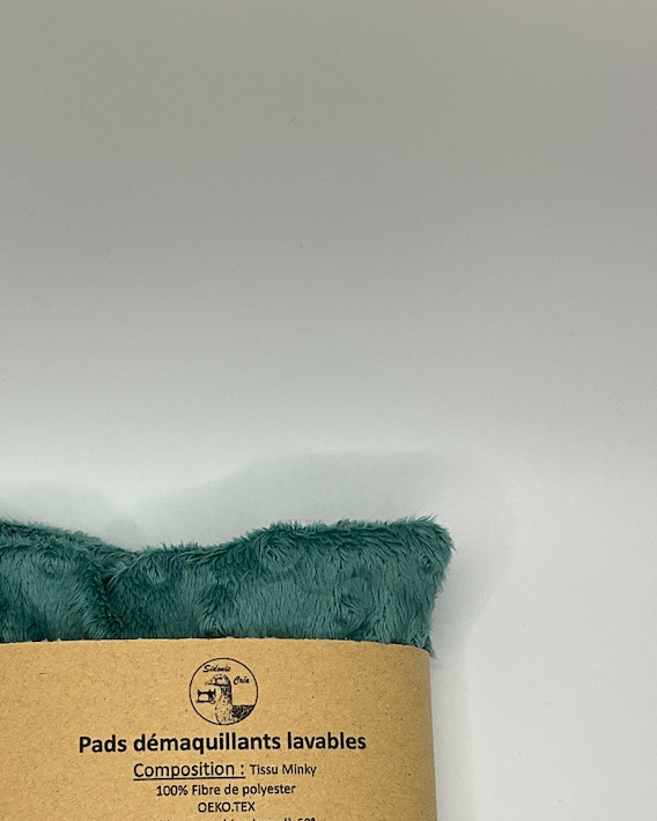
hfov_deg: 29.6
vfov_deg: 35.3
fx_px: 1240
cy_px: 674
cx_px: 259
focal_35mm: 51
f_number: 1.8
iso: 25
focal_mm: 3
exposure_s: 1/255
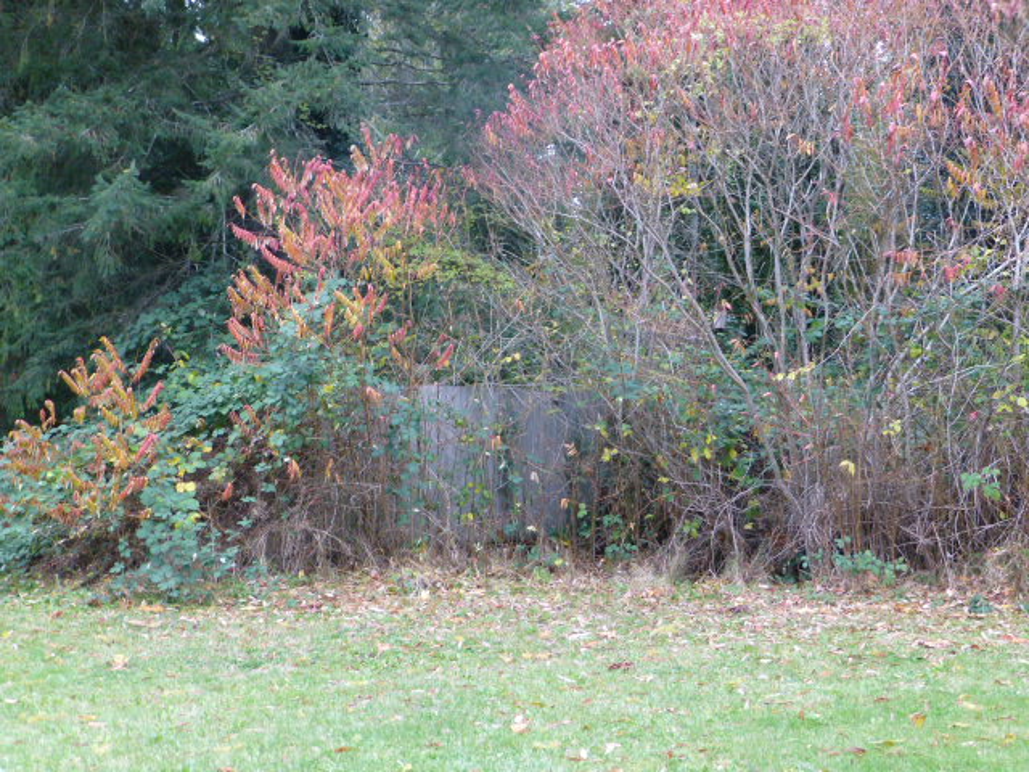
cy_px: 386
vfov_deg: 32.9
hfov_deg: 42.9
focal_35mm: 44
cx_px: 514
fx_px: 1308
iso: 400
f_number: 4.1
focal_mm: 7.9
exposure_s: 1/50
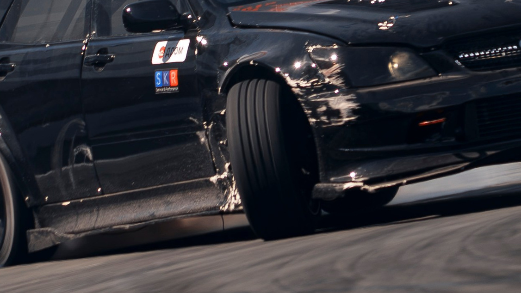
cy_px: 34
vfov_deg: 1.4
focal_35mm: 890
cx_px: 255
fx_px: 12298
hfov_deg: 2.4
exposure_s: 1/125
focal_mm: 180
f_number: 9
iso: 100
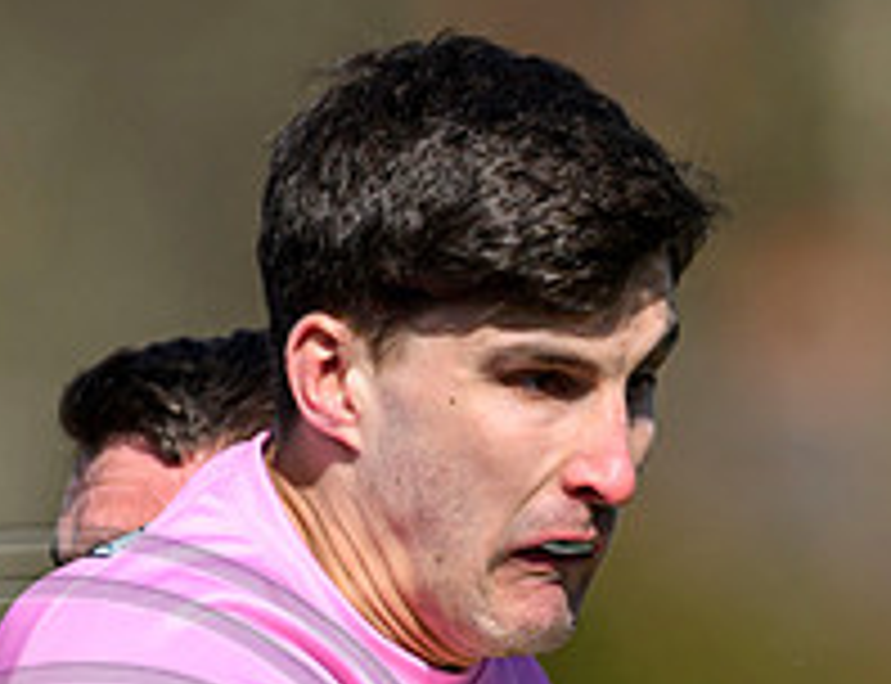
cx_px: -3
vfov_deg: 0.8
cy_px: 1492
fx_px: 50439
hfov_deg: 1.0
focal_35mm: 1943
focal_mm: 400
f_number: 4
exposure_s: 1/3200
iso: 200
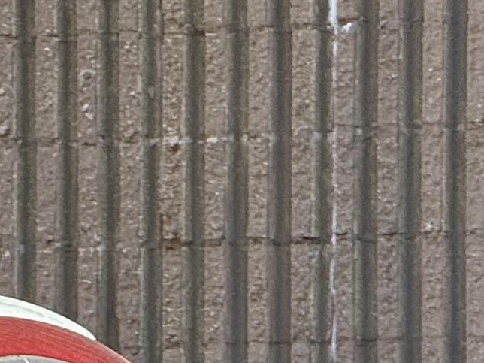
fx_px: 10500
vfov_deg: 2.0
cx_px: -509
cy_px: 971
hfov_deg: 2.6
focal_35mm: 751
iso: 50
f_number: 2.8
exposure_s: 1/167
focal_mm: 15.66
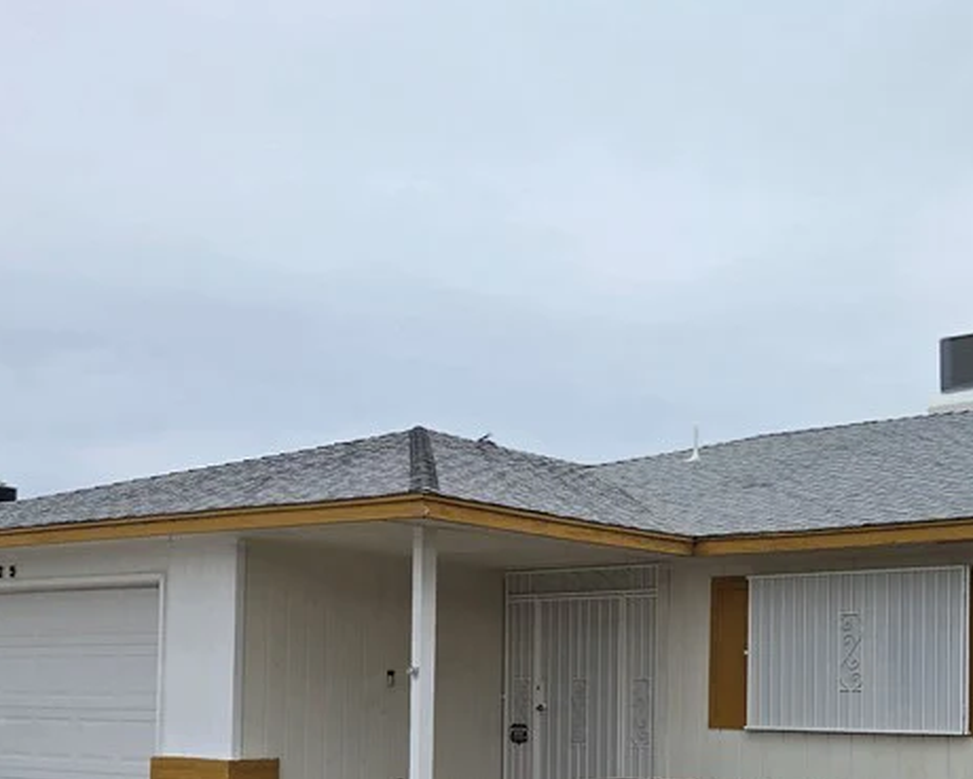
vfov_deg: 29.6
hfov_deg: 36.8
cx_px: 675
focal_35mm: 50
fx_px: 1440
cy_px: 624
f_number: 1.8
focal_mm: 5.4
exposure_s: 1/2000
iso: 100
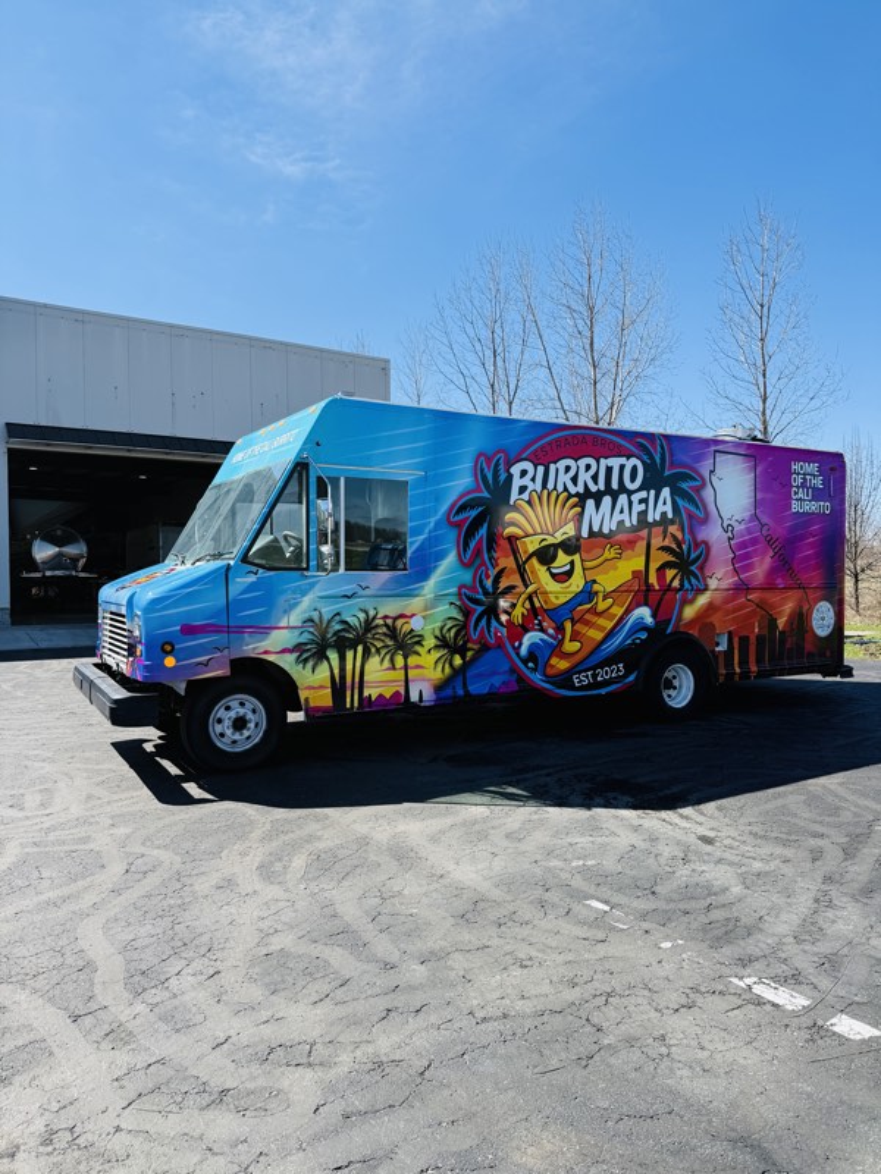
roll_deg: +1.1
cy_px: 587
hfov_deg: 56.8
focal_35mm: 24
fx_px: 814
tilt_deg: +0.1
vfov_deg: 71.6
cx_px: 440
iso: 80
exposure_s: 1/3145
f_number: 1.78
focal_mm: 6.76
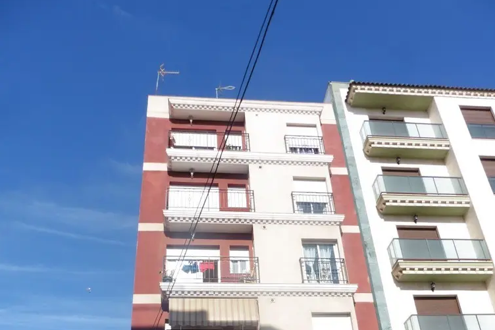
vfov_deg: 36.2
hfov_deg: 55.8
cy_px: 304
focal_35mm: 34
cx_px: 251
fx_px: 467
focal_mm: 4.3
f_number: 3.3
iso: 100
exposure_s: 1/1600
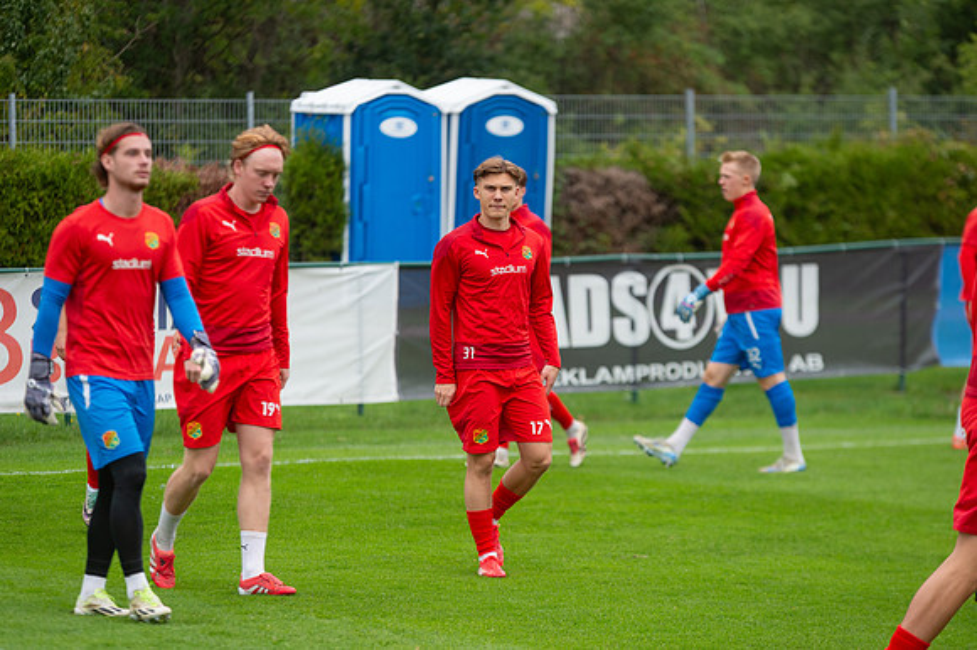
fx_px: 4340
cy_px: 325
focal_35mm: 160
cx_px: 488
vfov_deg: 8.6
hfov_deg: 12.8
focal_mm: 160
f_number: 3.2
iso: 720
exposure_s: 1/2500
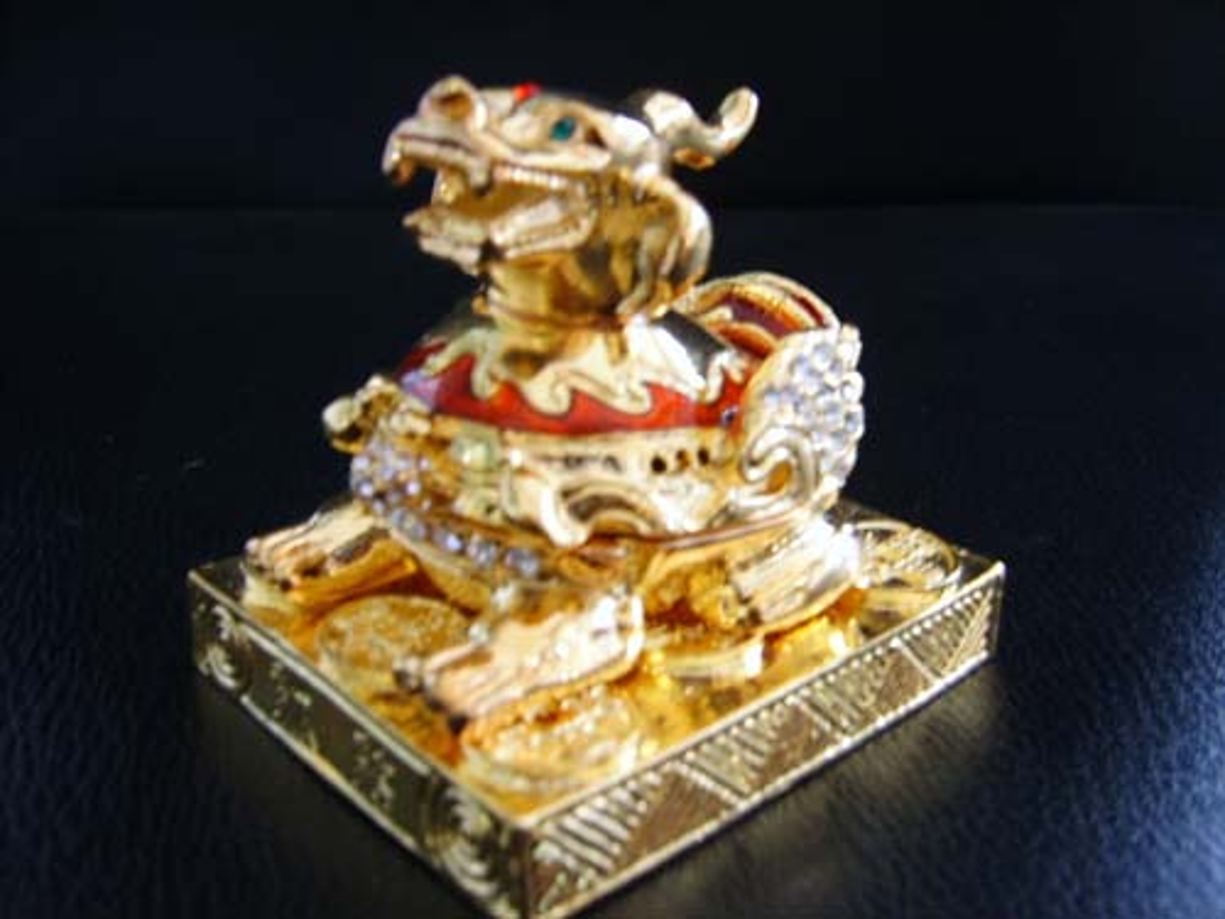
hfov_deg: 52.6
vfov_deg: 40.7
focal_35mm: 35
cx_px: 612
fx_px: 1239
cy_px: 460
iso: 50
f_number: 2.8
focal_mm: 5.8
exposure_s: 1/2
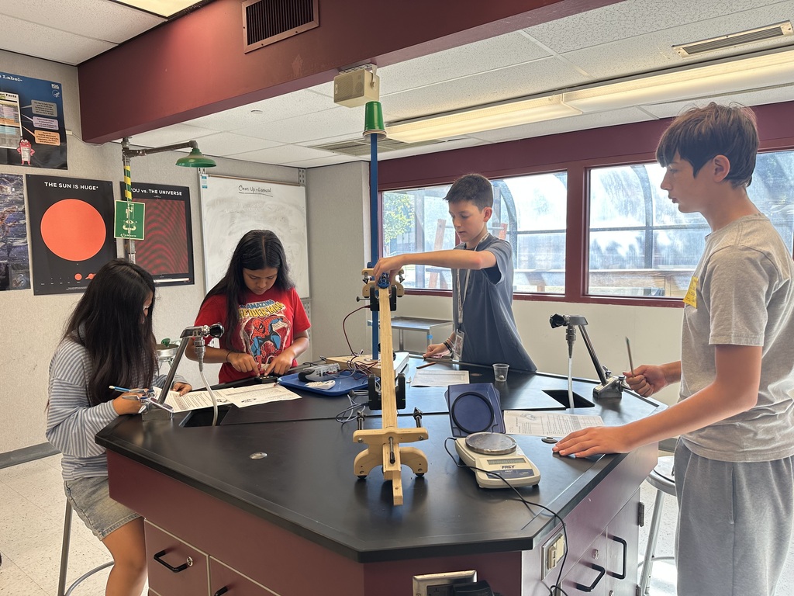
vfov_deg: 56.8
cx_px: 397
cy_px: 298
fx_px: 550
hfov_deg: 71.6
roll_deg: +1.2
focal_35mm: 24
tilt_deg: -5.5
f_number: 1.78
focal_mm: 6.86
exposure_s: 1/150
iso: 64
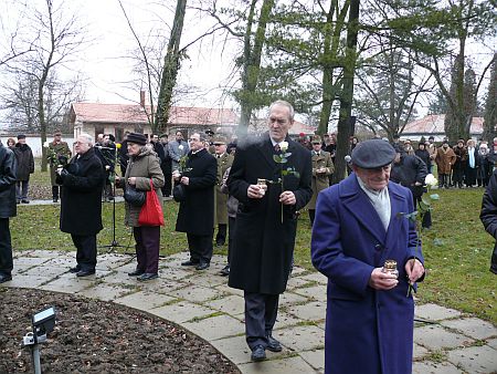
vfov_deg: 40.7
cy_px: 187
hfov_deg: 52.6
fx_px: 503
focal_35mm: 35
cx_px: 248
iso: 200
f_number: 2.8
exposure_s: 1/125
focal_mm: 7.4
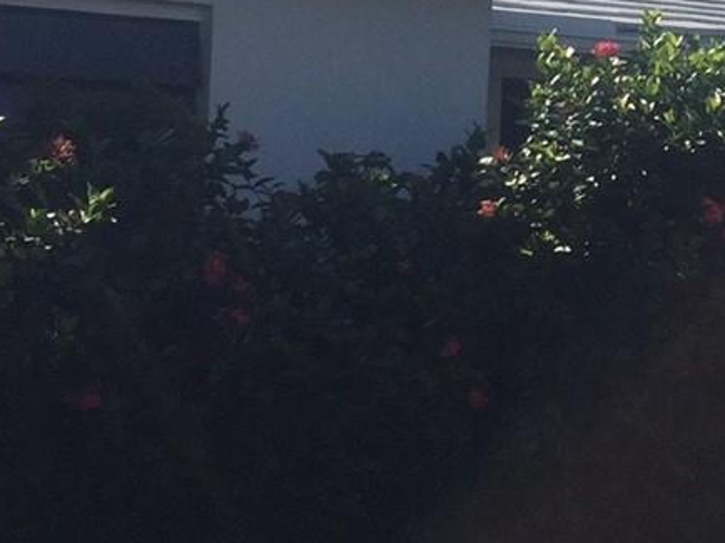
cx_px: 782
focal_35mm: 107
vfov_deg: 13.7
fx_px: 2240
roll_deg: -2.9
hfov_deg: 17.8
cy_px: 102
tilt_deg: +5.0
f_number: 2.2
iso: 32
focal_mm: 4.15
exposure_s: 1/2326
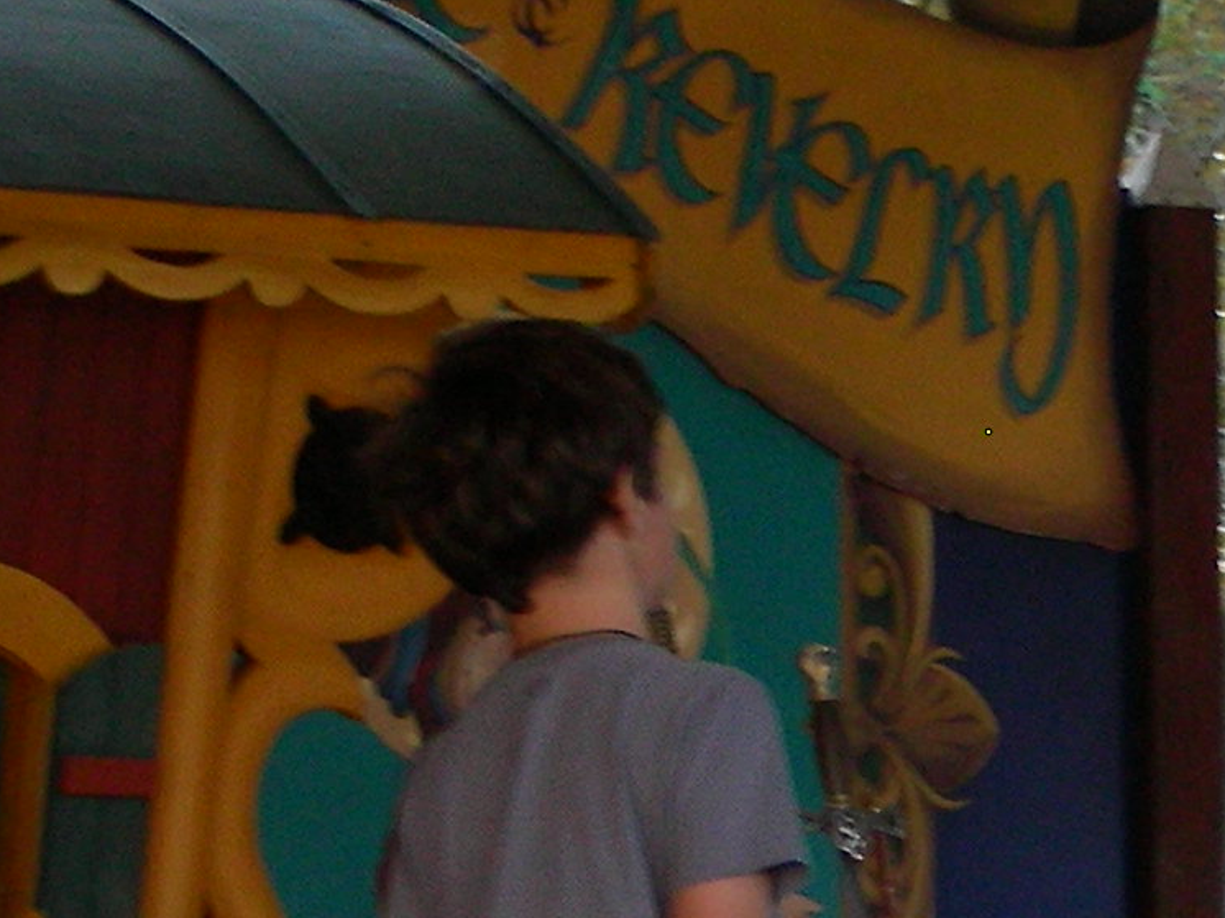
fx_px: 7748
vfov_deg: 6.8
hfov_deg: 8.9
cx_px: 1703
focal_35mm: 219
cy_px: 642
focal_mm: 9.7
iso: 80
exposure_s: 1/30
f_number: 3.5
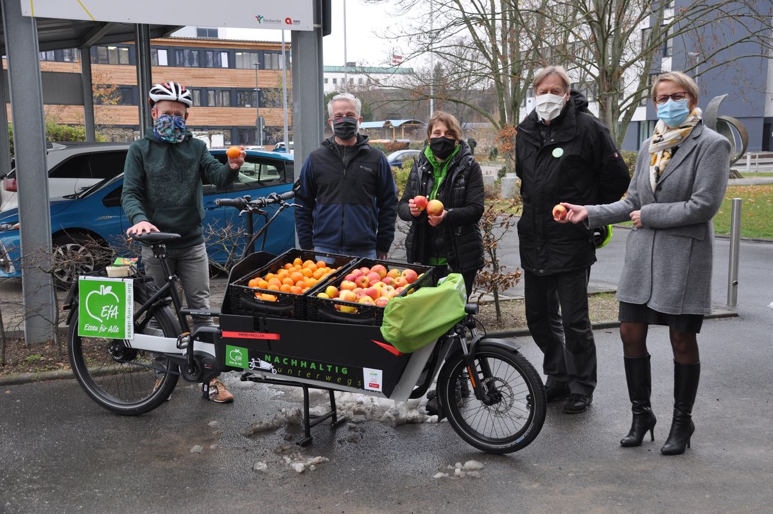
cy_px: 257
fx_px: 1030
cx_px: 386
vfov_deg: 28.0
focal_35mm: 48
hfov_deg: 41.2
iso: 400
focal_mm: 32
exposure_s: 1/60
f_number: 4.2
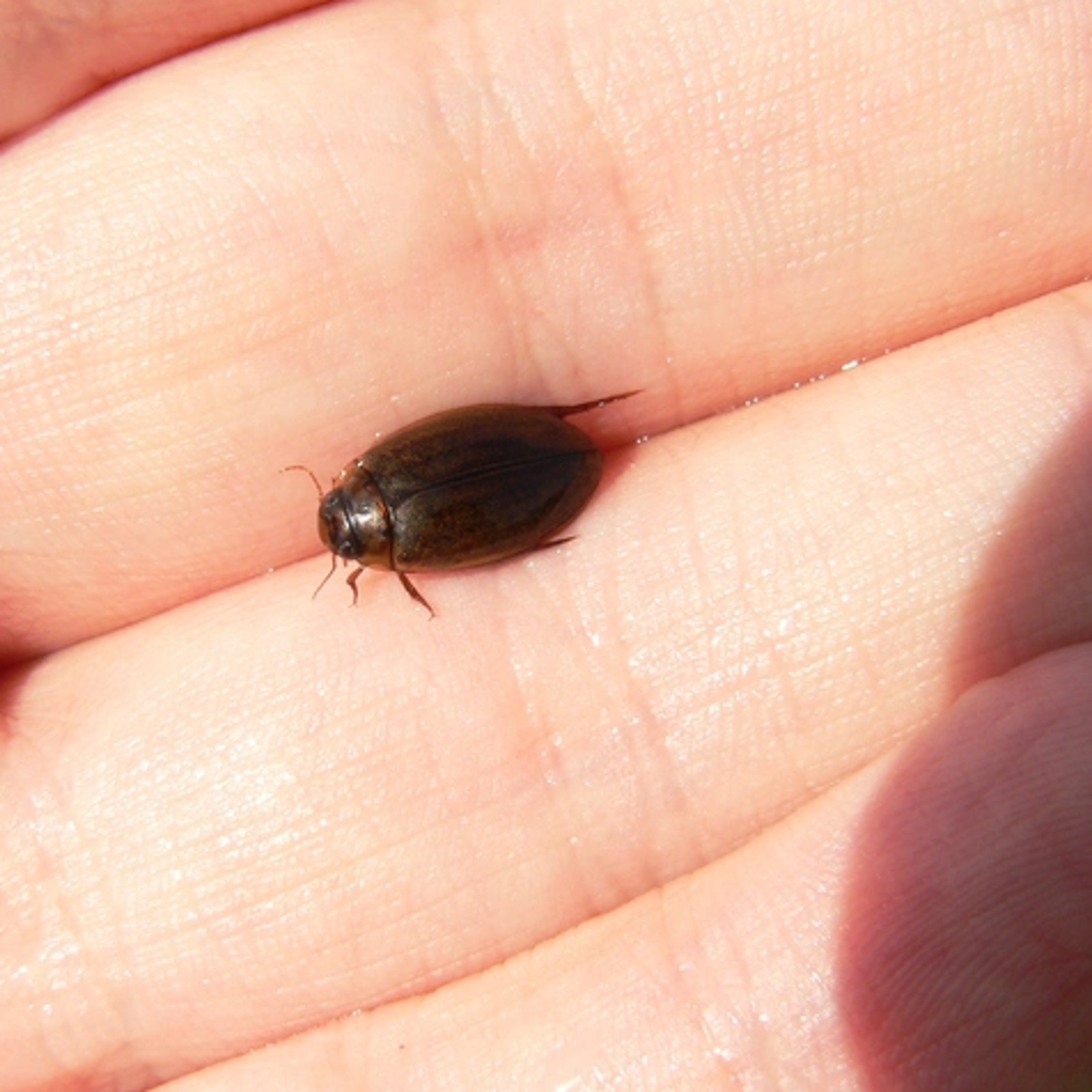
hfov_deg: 16.2
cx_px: 390
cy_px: 544
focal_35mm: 107
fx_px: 3819
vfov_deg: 16.3
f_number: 6.5
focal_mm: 15
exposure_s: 1/400
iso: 100
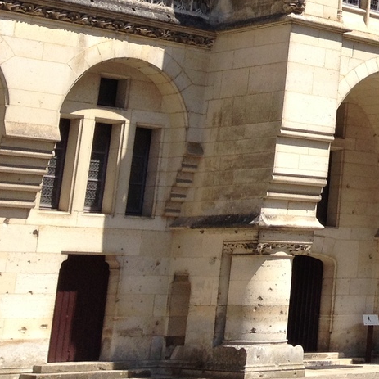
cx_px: 652
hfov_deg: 14.6
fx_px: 1325
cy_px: -56
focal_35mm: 107
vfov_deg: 15.7
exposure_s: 1/1381
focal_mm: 4.28
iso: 50
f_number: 2.4
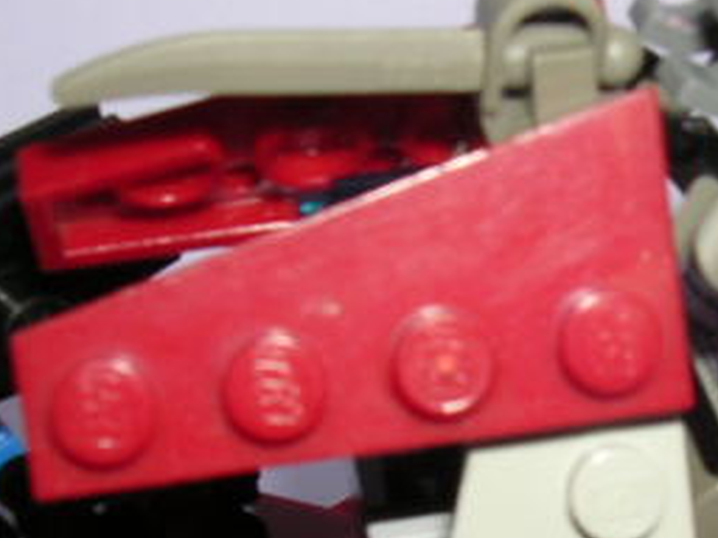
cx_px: 569
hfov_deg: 20.4
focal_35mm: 95
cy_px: 359
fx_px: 1970
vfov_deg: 15.5
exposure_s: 1/60.1
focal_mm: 5.8
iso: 100
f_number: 5.6
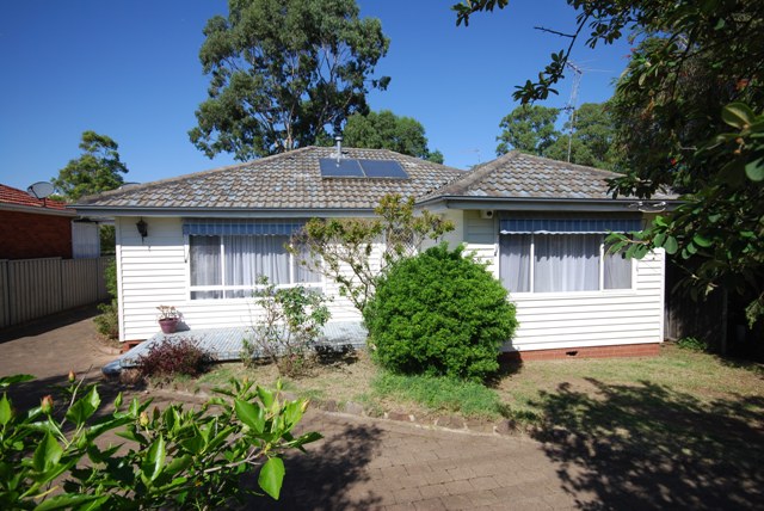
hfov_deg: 85.4
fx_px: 414
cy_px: 256
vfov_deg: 63.3
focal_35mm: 20
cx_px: 382
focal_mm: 13
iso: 100
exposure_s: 1/250
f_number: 8
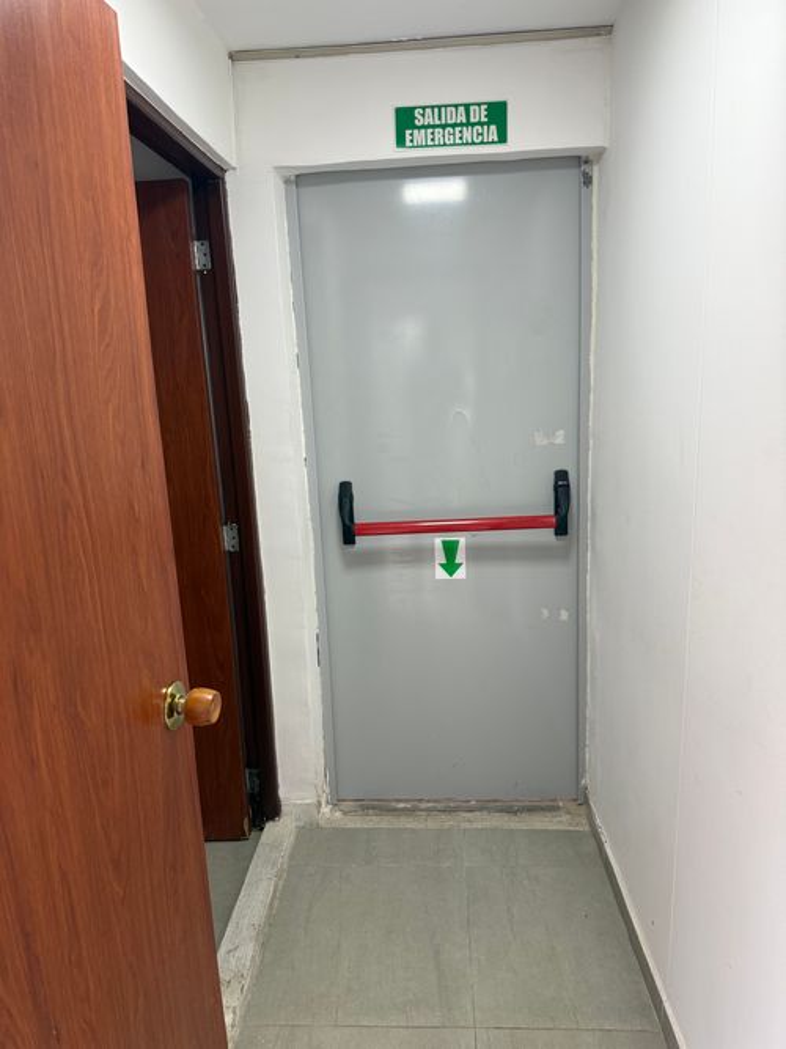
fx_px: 727
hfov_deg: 56.8
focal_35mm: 24
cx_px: 393
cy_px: 524
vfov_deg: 71.6
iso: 160
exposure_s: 1/120
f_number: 1.78
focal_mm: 6.76
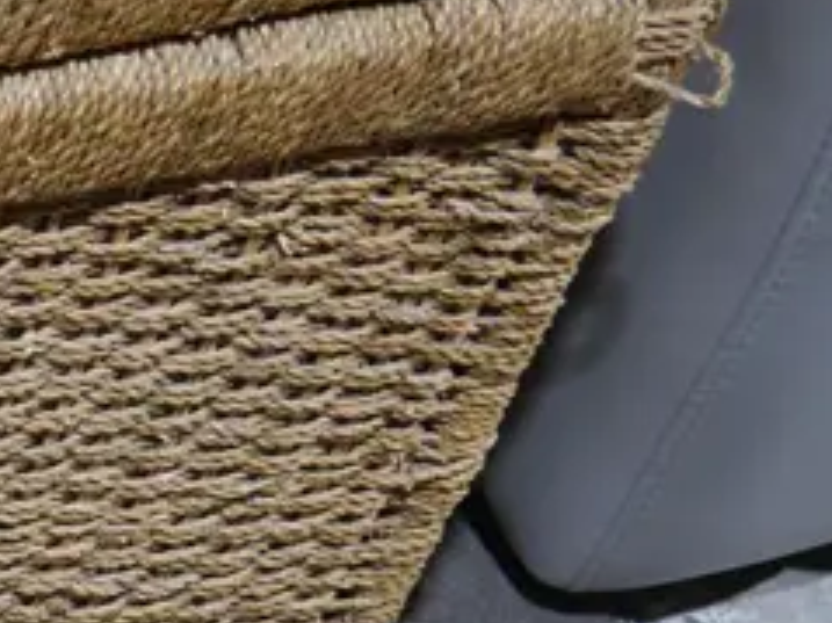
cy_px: 538
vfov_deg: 12.3
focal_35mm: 120
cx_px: -839
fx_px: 2883
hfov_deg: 13.9
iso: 250
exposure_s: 1/60
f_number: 3.5
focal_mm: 14
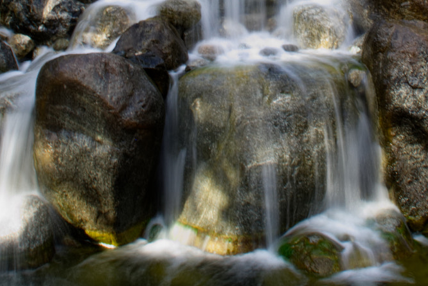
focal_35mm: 83
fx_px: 987
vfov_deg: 15.7
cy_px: -78
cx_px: 267
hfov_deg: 24.4
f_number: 22
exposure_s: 1/2
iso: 100
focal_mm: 18
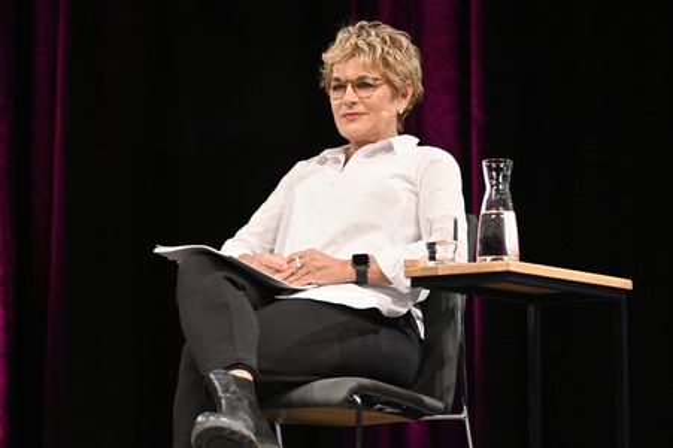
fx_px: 1831
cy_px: 224
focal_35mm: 98
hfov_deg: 20.8
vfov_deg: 13.9
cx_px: 336
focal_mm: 98
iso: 1600
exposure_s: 1/320
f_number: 2.8
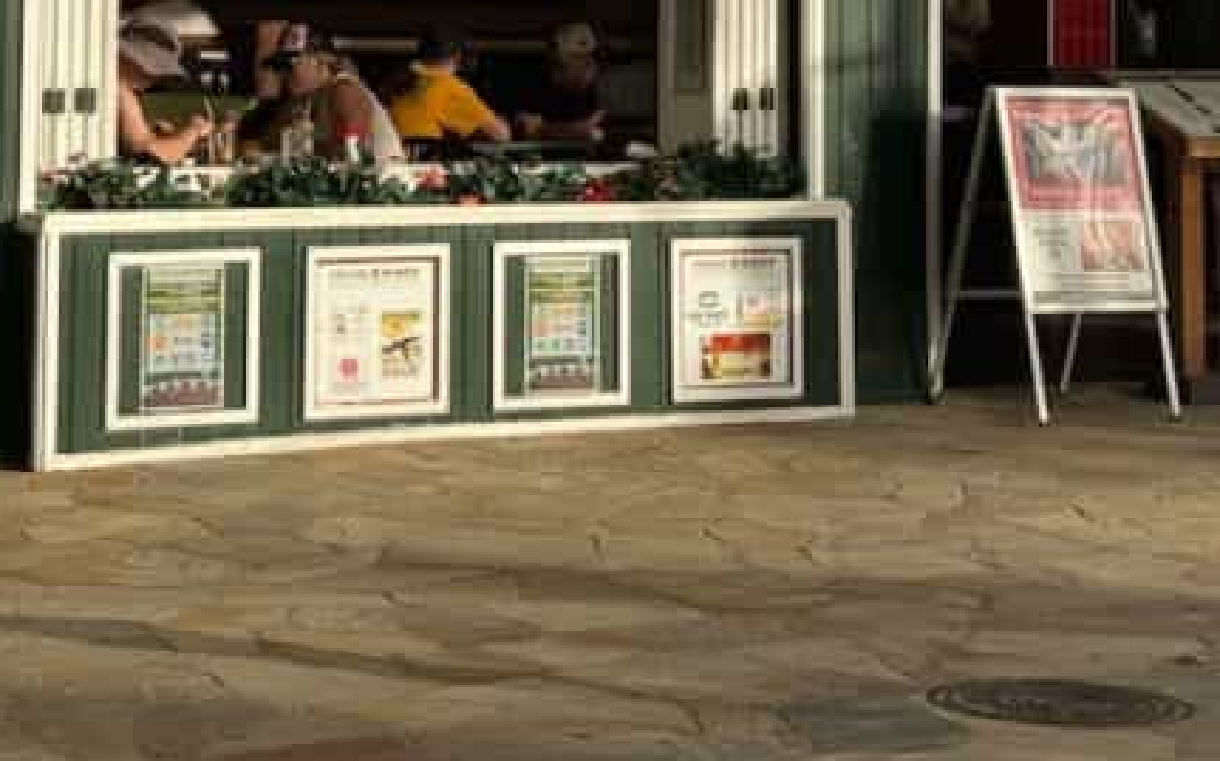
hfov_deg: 17.2
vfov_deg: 10.5
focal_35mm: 121
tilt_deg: +4.0
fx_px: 4022
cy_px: -320
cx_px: 359
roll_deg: -0.2
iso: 64
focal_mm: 6.76
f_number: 1.78
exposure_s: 1/3425
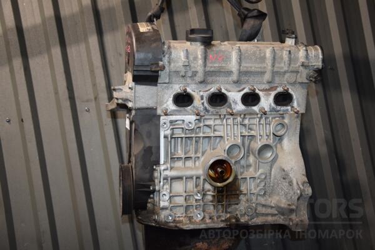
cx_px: 188
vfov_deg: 29.9
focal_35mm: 45
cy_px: 125
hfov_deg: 43.6
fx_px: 469
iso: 800
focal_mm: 30
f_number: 5
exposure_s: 1/60
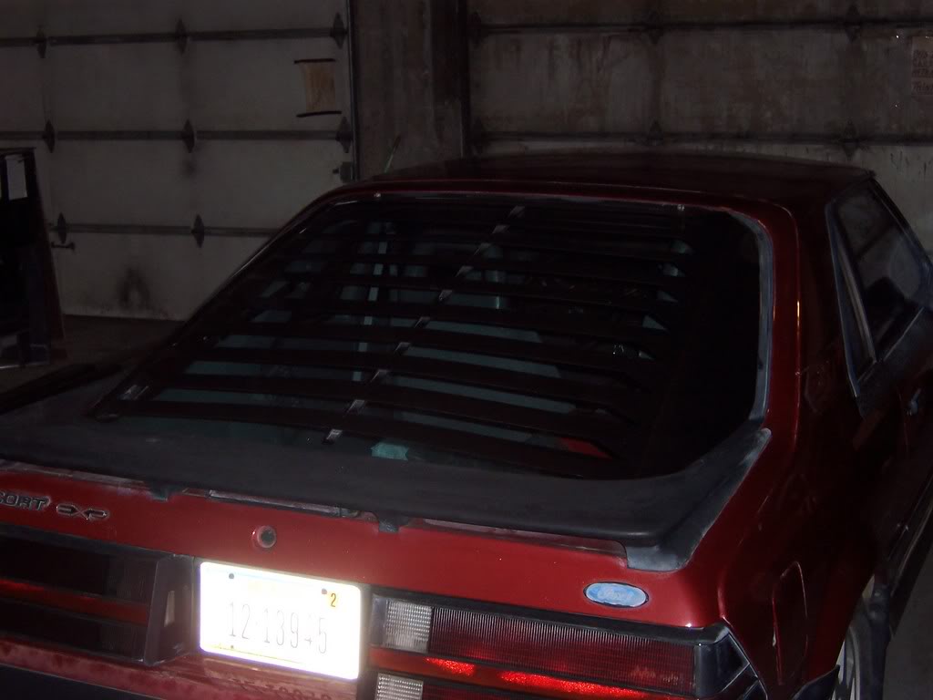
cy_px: 350
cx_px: 466
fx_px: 1806
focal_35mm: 67
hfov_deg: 29.0
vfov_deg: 21.9
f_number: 3.4
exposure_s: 1/60
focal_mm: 10.4
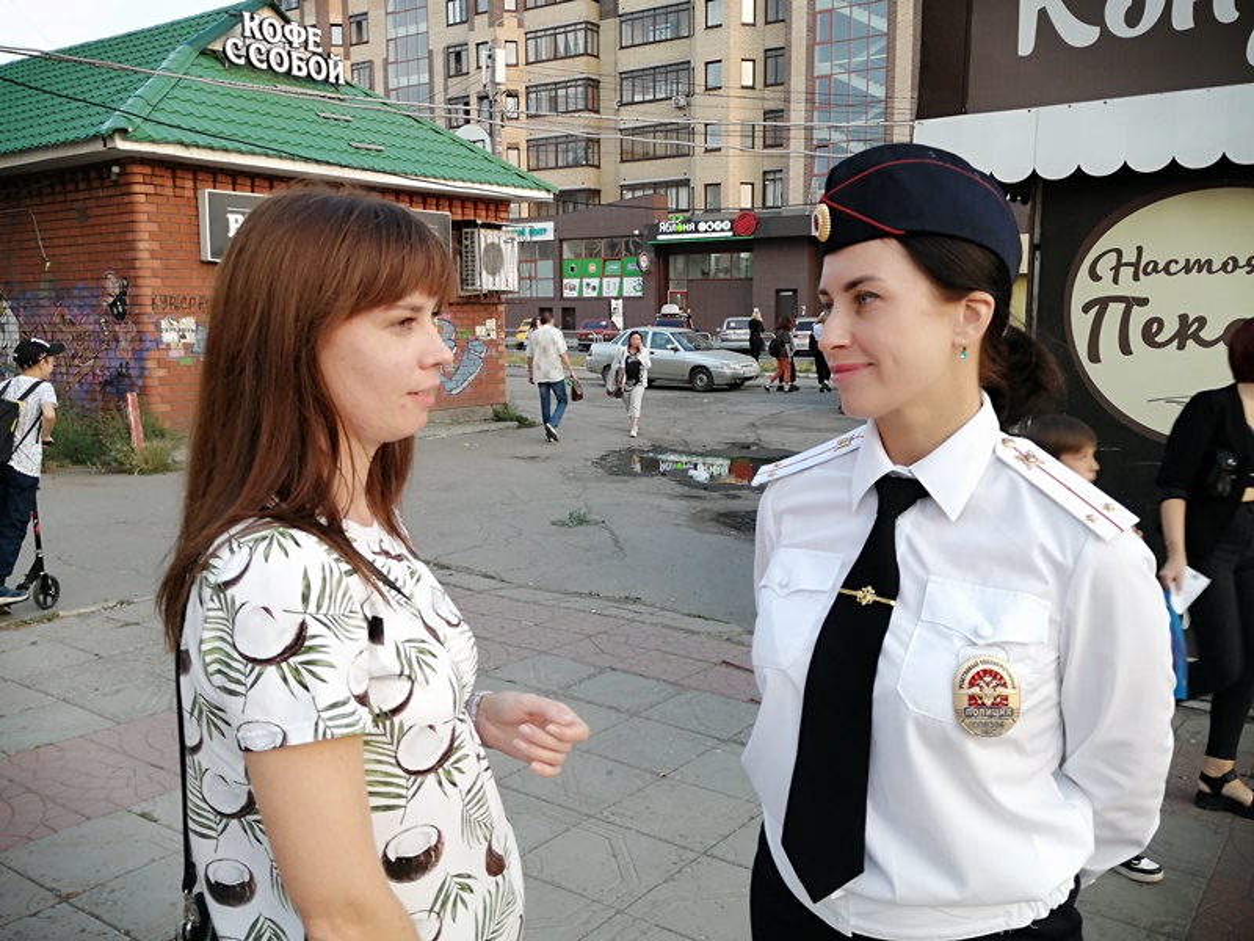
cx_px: 627
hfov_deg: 61.7
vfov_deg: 48.2
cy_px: 470
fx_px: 1051
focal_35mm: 29
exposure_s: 1/90
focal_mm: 3.62
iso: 80
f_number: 1.8
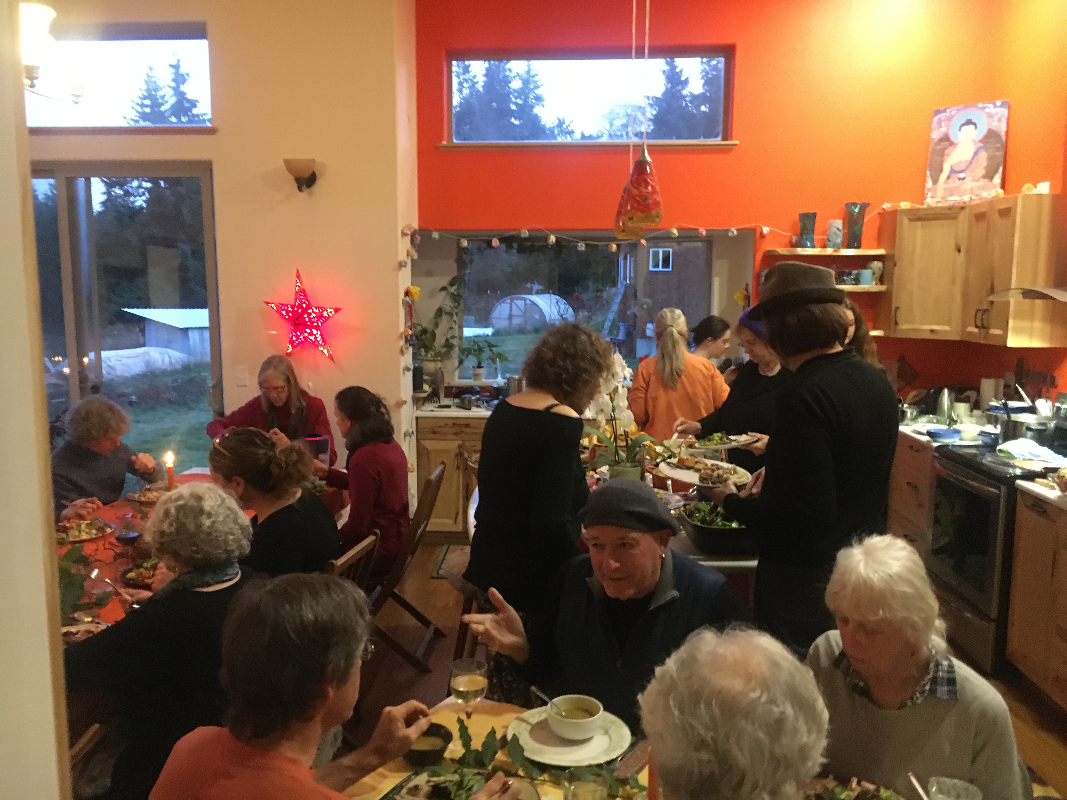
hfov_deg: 61.7
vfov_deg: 48.2
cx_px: 534
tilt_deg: -6.6
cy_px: 400
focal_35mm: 29
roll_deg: +0.0
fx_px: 894
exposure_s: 1/15
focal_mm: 4.15
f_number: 2.2
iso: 320
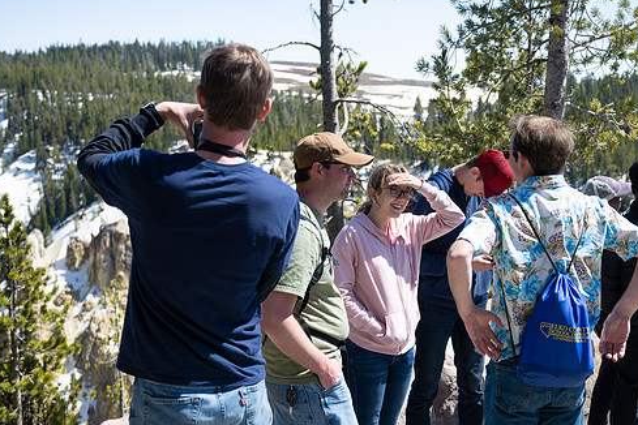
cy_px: 241
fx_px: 904
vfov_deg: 26.5
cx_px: 363
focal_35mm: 51
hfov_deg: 38.8
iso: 100
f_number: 4
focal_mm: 43
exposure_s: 1/800
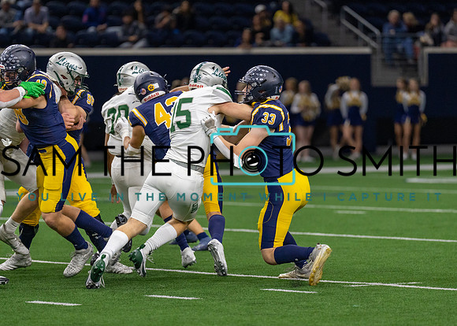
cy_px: 178
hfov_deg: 7.3
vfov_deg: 5.2
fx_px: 3562
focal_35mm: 274
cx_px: 234
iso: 2000
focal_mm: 200
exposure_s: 1/1000
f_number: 2.8
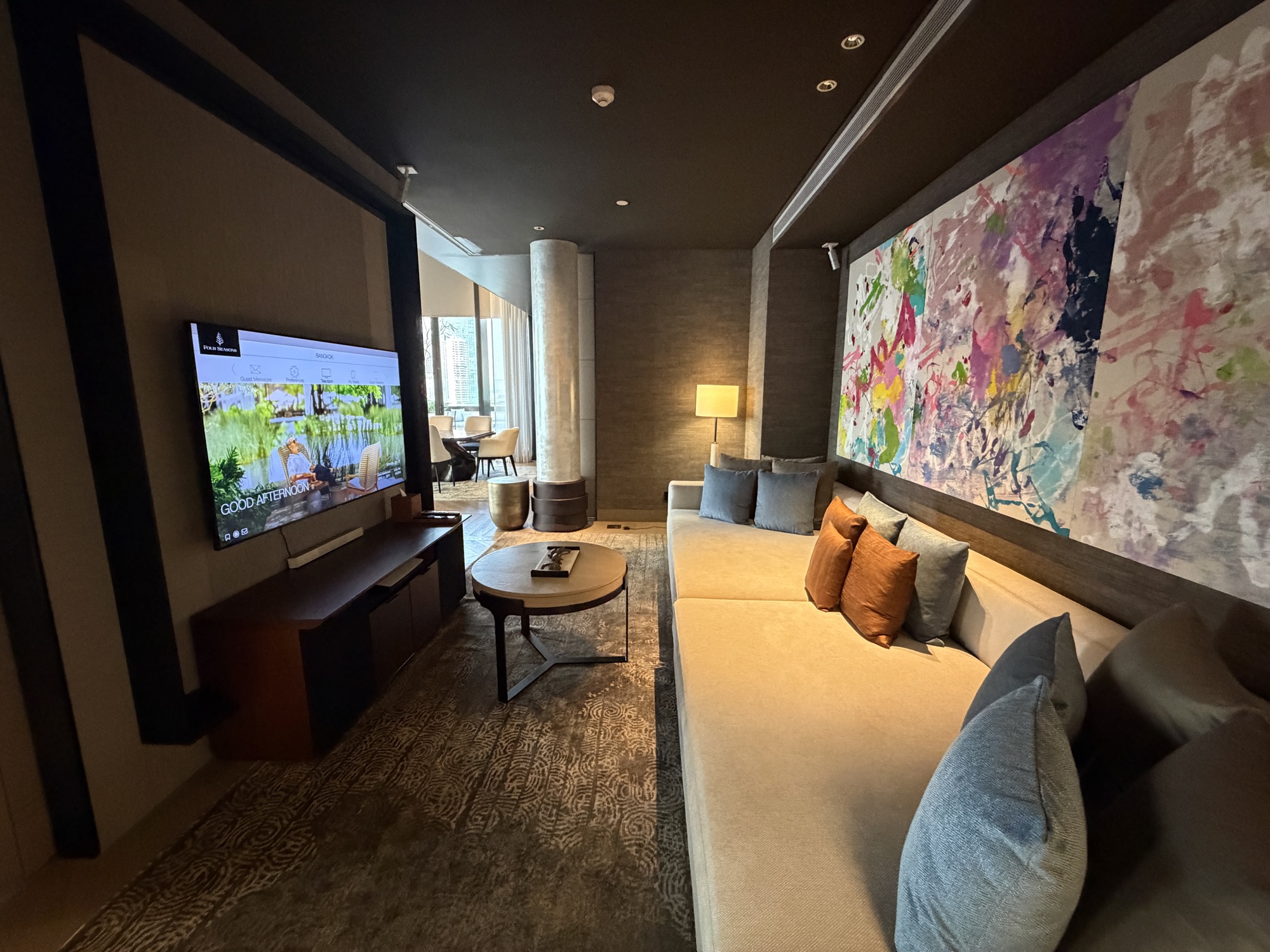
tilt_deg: -9.2
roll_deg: +0.7
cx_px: 635
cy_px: 476
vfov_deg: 85.7
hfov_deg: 102.1
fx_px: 514
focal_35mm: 14
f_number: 2.2
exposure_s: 1/60
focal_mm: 2.22
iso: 1000
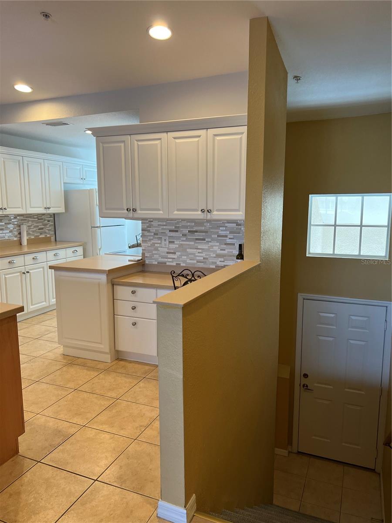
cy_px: 262
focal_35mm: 26
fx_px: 393
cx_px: 196
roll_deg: -2.1
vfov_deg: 67.3
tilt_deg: -4.5
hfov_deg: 53.1
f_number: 1.5
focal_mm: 5.7
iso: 125
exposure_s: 1/120
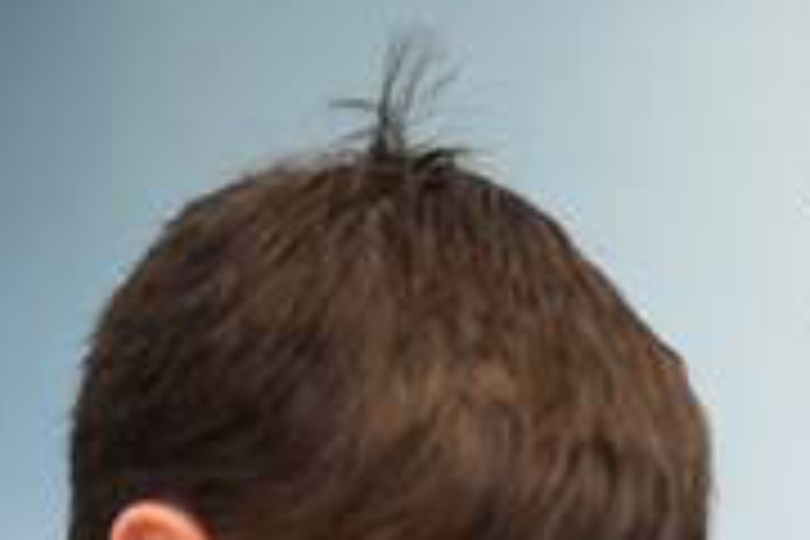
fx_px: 11969
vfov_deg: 2.6
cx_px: 914
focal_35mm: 532
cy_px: 844
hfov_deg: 3.9
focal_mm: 165
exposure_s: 1/250
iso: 500
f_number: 2.8
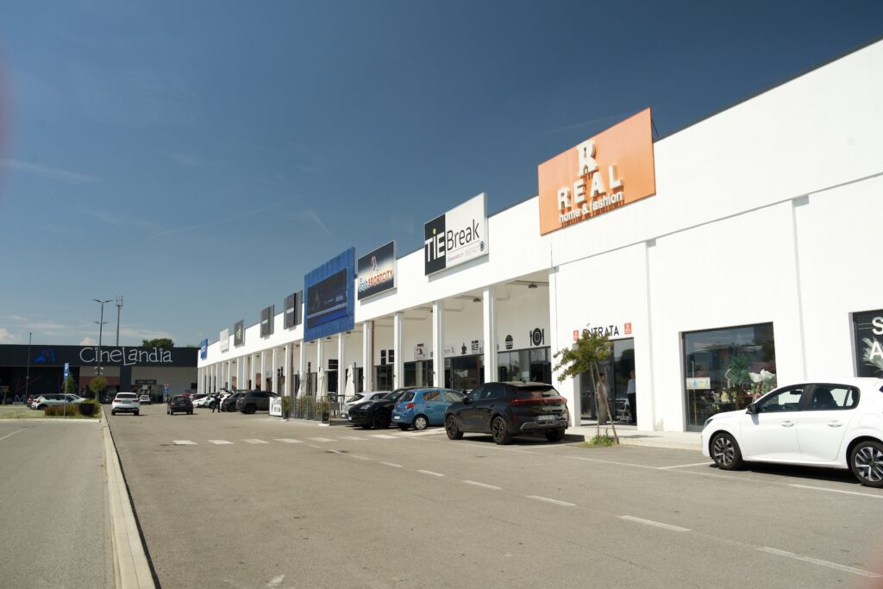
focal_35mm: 31
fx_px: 760
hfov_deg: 60.3
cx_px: 442
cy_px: 294
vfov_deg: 42.3
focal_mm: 31
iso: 800
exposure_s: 1/250
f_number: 8
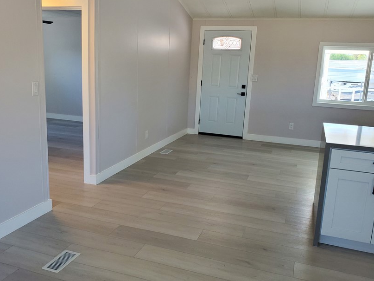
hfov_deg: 55.3
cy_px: 143
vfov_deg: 42.9
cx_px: 176
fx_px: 356
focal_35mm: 33
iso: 160
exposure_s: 1/120
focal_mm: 4.3
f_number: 2.4
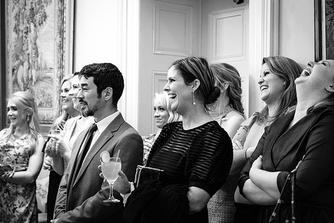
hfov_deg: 28.4
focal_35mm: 71
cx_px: 167
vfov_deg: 19.2
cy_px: 112
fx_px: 659
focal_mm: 47
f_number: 2.8
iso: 3200
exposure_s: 1/160
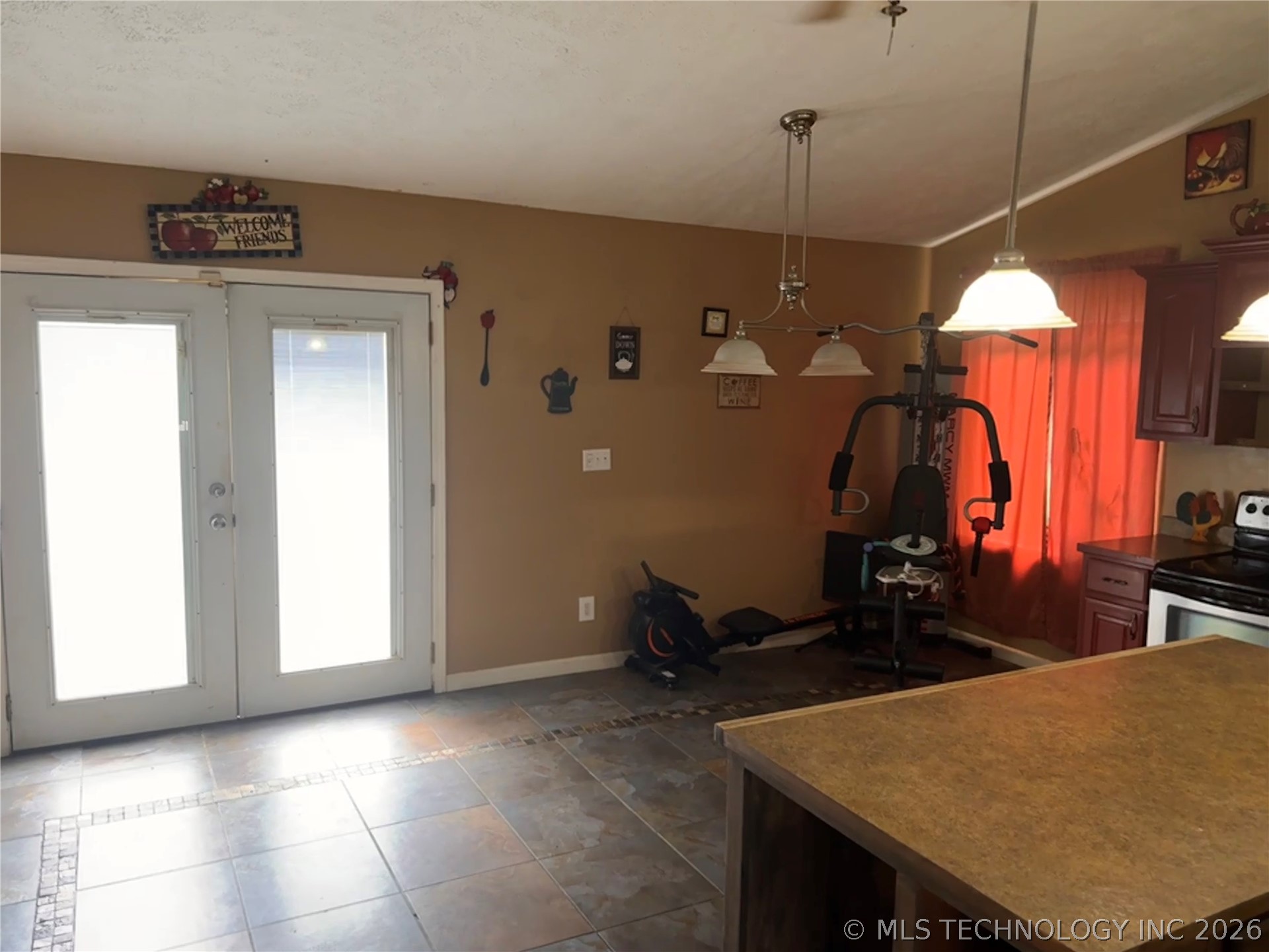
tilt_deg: -6.0
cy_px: 476
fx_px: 880
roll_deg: -2.8
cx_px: 634
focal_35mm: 24
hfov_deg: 71.6
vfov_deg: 56.8
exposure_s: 1/60
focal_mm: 6.76
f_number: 1.78
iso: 400
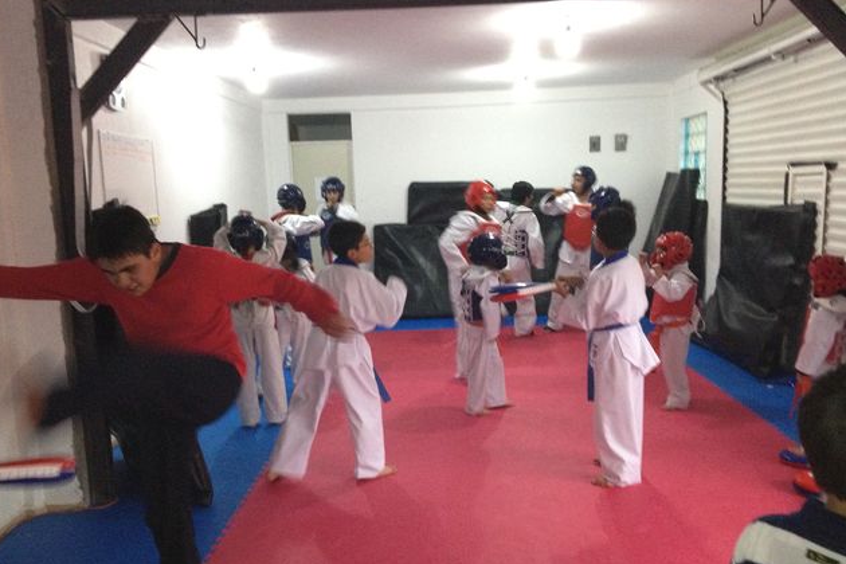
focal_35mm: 37
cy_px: 312
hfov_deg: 51.9
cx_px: 419
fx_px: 869
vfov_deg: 35.9
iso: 500
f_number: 2.4
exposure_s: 1/20
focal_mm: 4.28
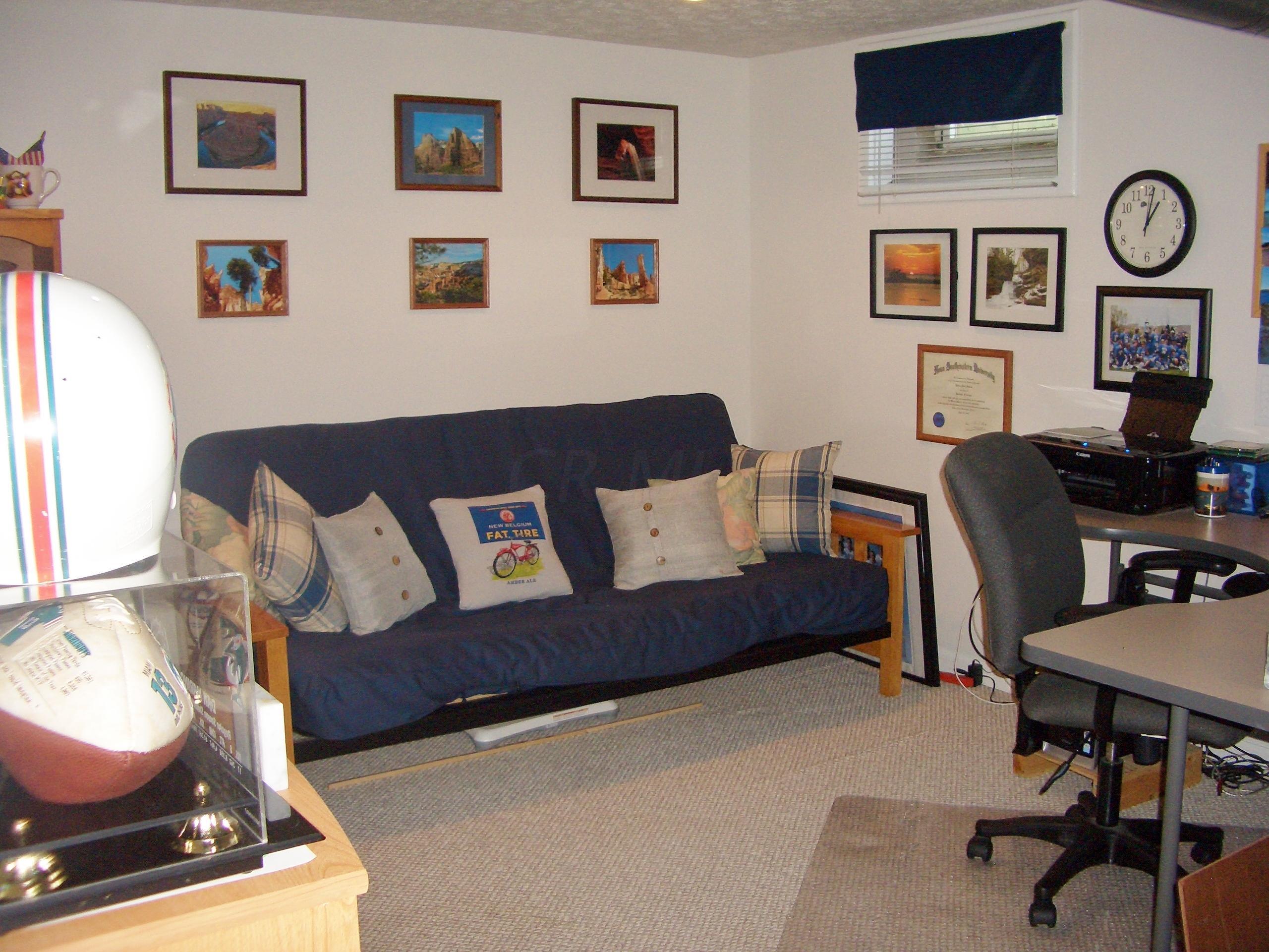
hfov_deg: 52.6
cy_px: 476
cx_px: 634
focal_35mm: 35
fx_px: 1283
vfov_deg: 40.7
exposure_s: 1/60
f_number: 2.6
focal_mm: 5.8
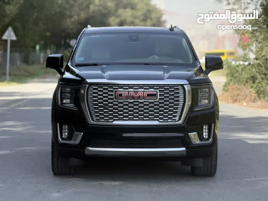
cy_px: 100
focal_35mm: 120
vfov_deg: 12.3
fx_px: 929
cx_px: 134
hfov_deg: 16.4
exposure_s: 1/586
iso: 64
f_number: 2.8
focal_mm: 15.66
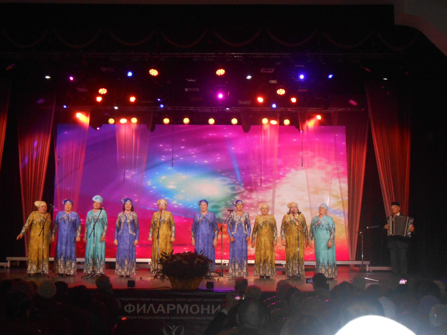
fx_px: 736
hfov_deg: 33.8
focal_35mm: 57
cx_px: 221
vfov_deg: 25.7
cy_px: 167
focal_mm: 10
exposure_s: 1/60
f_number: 5.2
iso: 500
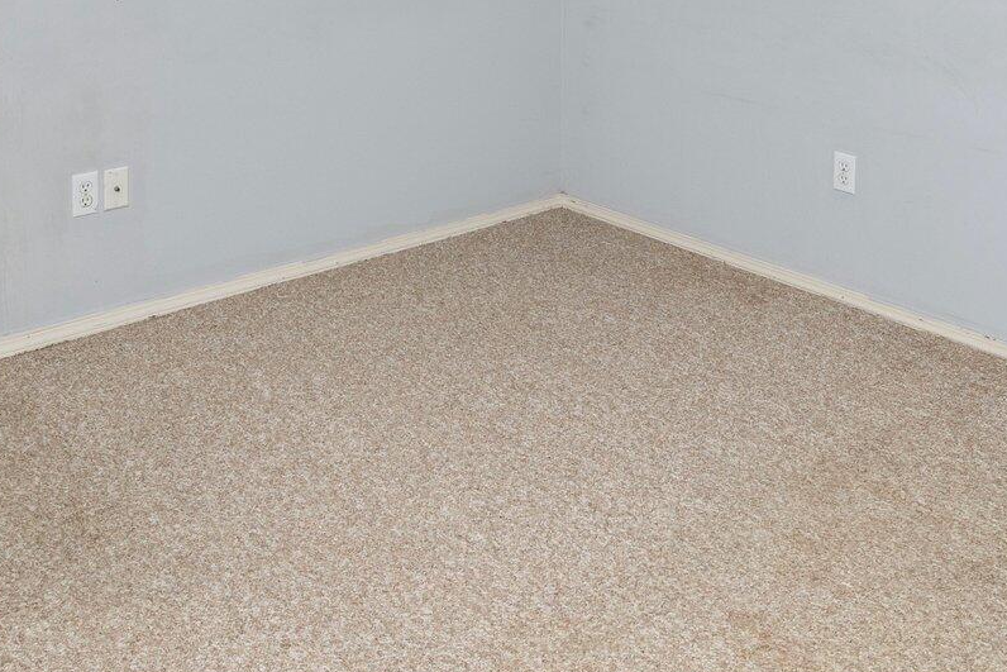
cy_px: -72
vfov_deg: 32.4
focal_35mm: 36
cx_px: 468
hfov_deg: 53.1
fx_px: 1007
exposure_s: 1/60
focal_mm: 14
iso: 320
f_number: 9
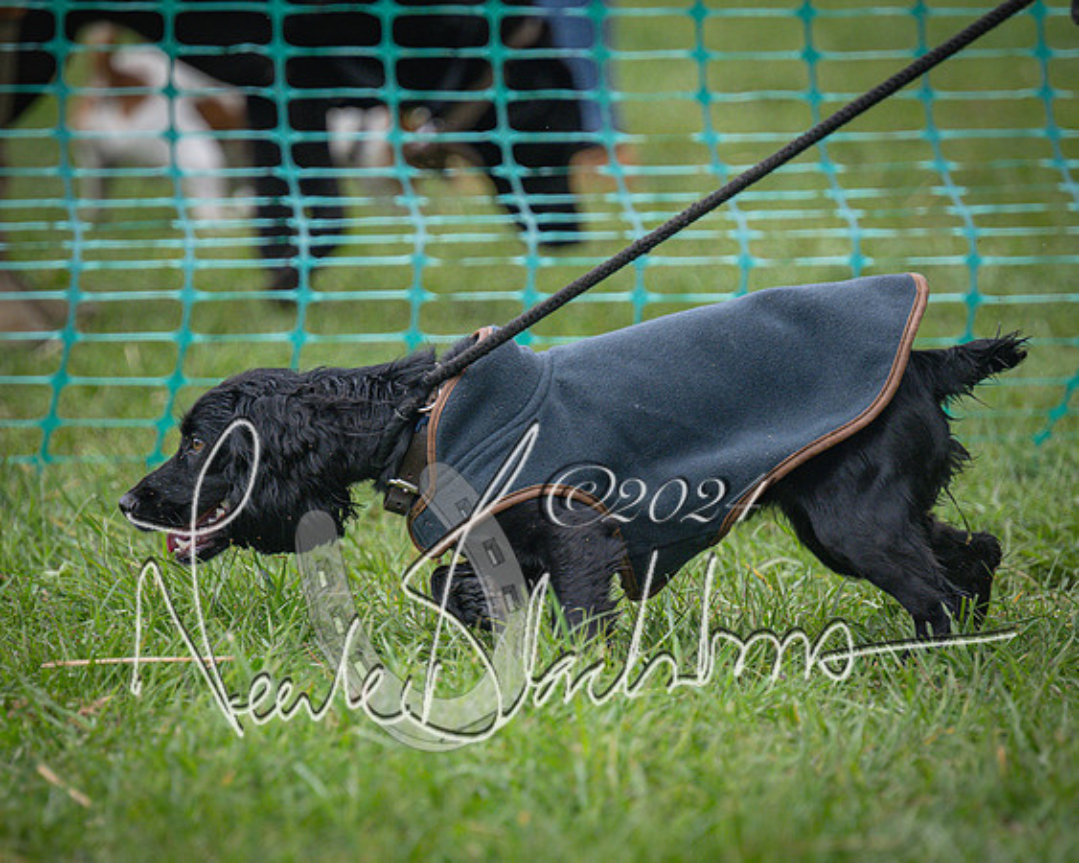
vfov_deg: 3.7
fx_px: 13495
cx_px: 538
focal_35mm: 423
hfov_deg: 4.6
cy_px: 675
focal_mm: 240
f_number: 4
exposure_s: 1/2500
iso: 1250
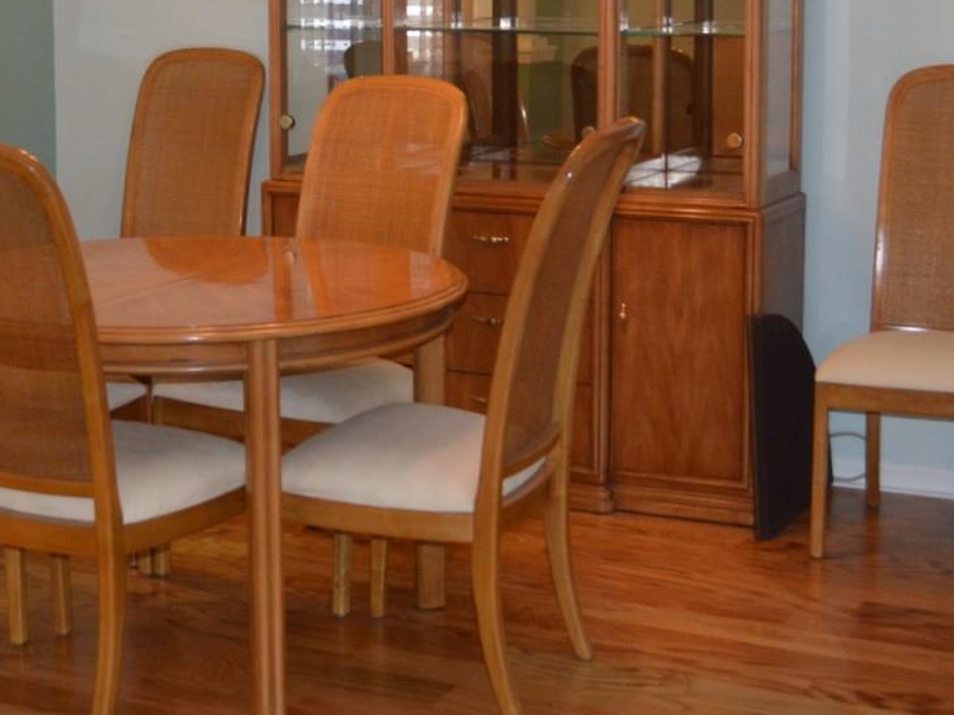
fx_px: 1901
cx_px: 344
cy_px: 176
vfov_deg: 21.1
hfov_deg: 28.0
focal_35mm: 69
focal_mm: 22
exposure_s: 1/60
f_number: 4
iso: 800
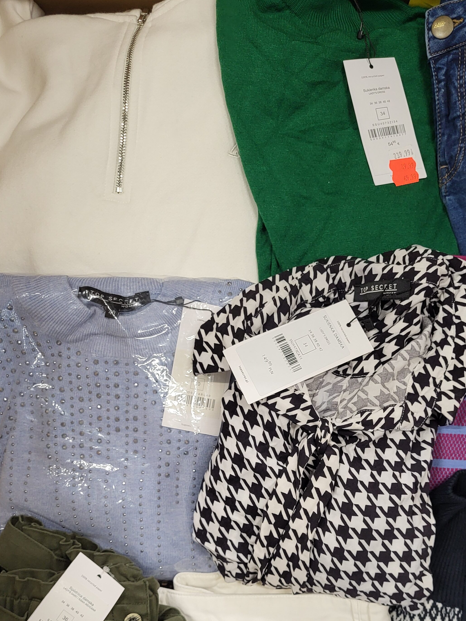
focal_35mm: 38
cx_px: 311
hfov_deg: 37.3
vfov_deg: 47.8
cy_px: 433
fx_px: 682
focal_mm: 5.4
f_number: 1.8
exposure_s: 1/50
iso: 200
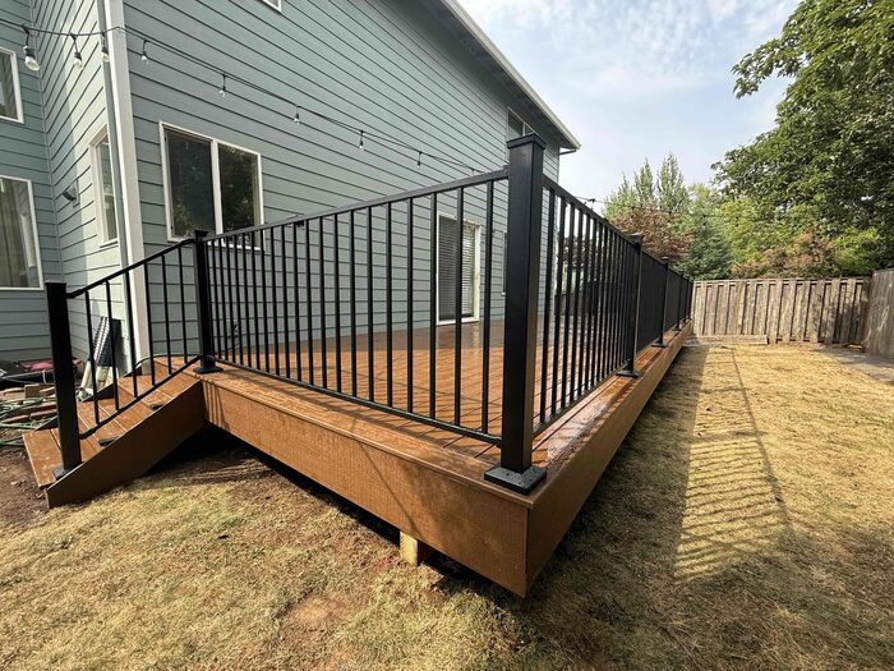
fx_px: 362
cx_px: 447
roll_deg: -1.2
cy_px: 336
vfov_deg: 85.7
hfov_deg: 102.1
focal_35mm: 14
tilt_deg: -5.7
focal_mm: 2.22
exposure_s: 1/445
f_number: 2.2
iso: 64
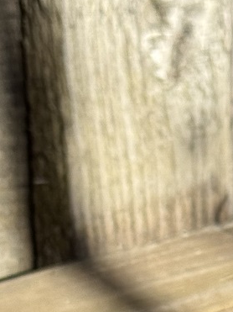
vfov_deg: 9.3
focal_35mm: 207
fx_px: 1859
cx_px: 328
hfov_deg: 7.1
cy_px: 481
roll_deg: -4.3
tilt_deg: -30.7
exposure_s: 1/2110
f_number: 1.78
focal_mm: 6.76
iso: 64
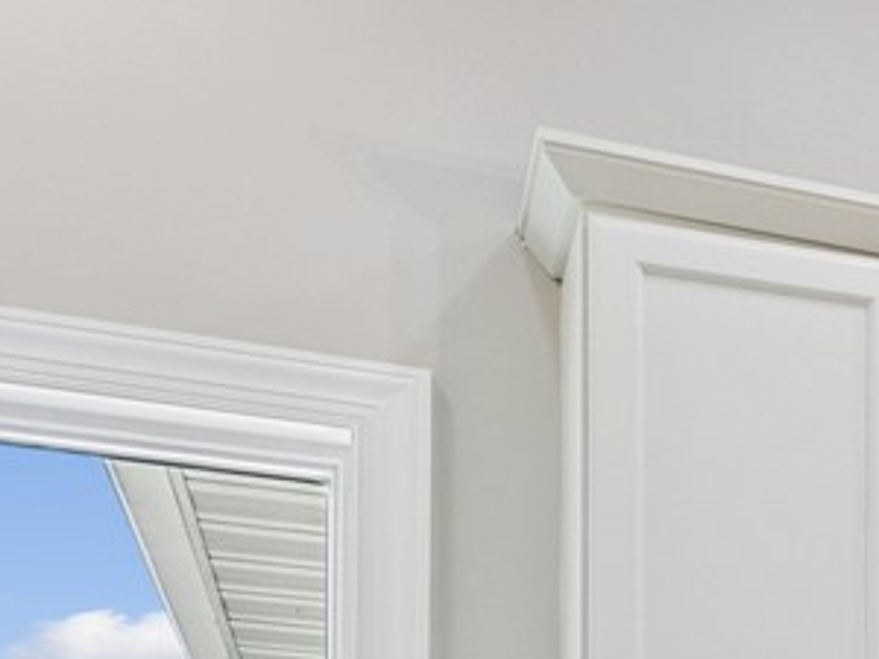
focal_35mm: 87
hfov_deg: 16.6
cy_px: 1071
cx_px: 1798
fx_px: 2209
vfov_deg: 15.3
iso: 400
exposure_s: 1/20
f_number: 10
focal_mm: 16
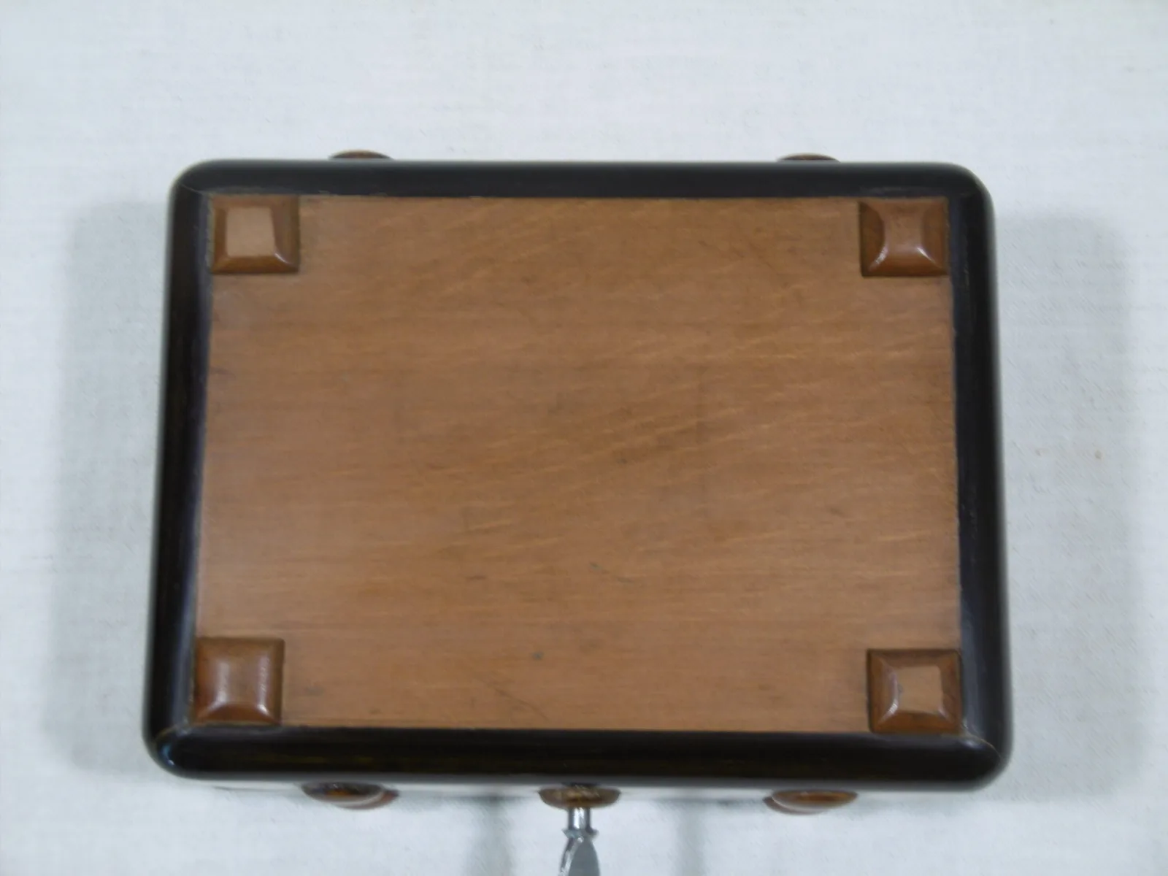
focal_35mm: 78
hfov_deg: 25.0
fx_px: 2632
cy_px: 438
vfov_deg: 18.9
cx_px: 584
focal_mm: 14
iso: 100
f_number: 4.5
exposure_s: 1/10
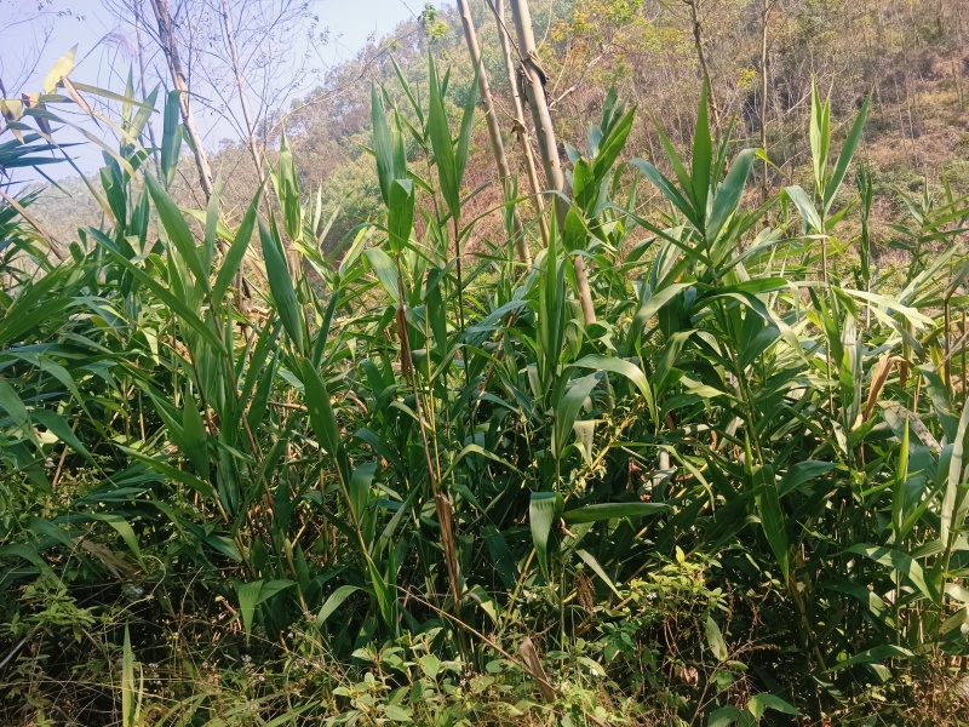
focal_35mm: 26
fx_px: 728
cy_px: 364
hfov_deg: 67.3
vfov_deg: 53.1
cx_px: 484
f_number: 1.8
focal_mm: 3.96
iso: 100
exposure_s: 1/260
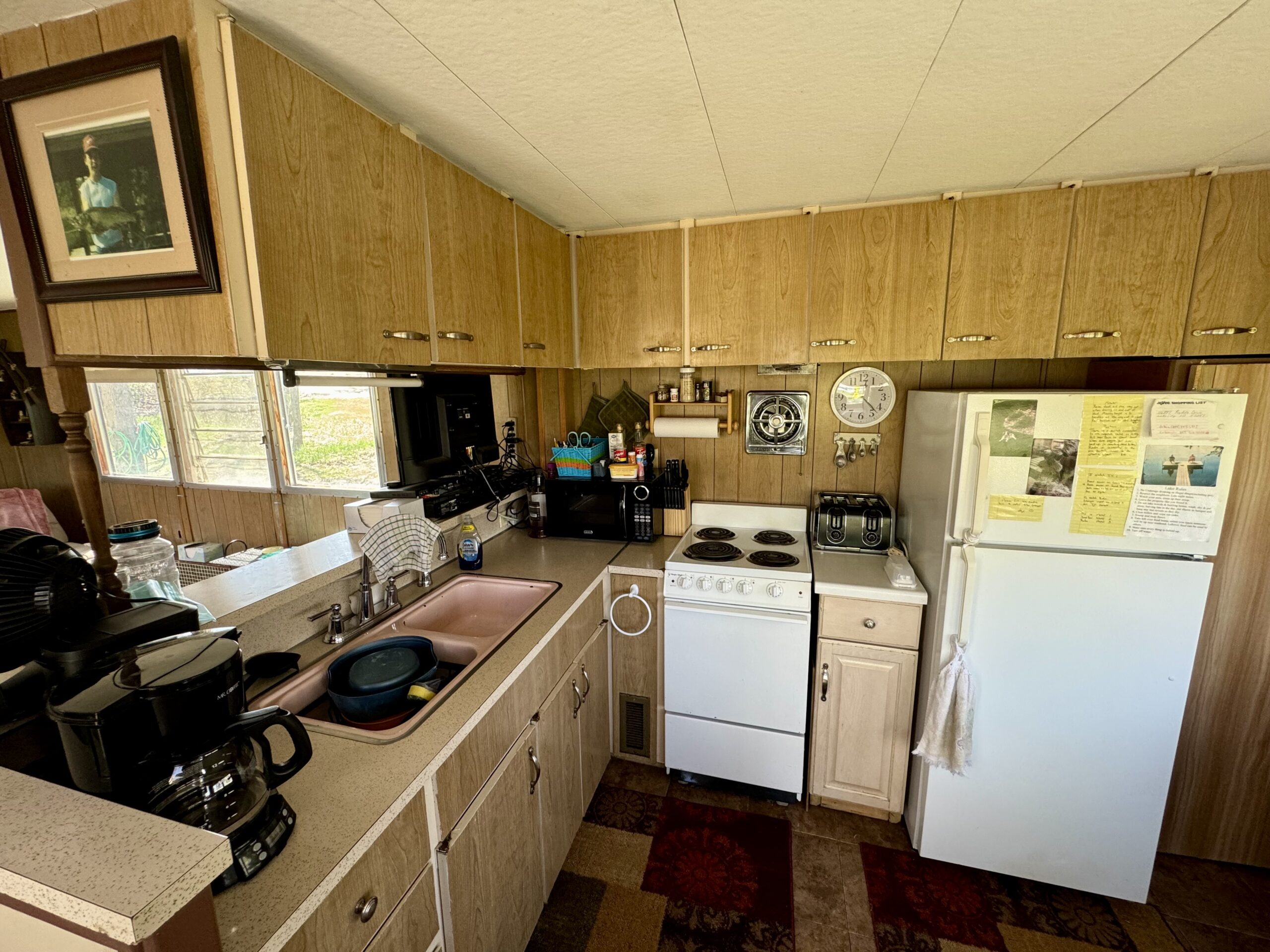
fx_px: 514
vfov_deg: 85.7
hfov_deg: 102.1
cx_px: 635
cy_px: 476
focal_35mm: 14
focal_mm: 2.22
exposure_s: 1/99
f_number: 2.2
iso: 160
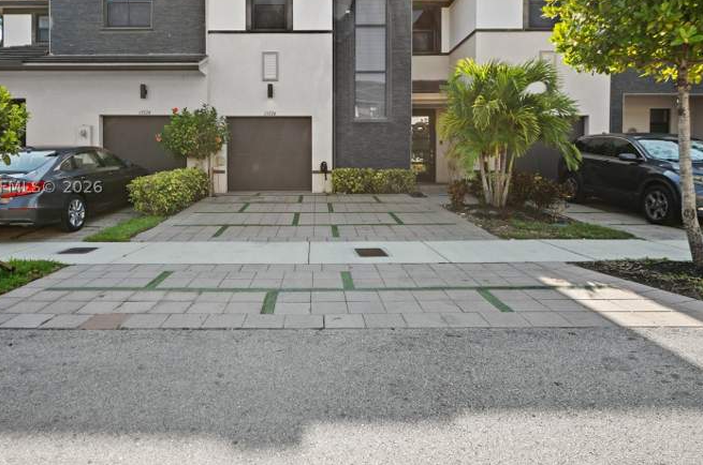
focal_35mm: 22
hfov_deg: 78.2
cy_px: 186
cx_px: 302
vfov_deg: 56.6
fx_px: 429
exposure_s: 1/200
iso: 200
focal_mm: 18
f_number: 8
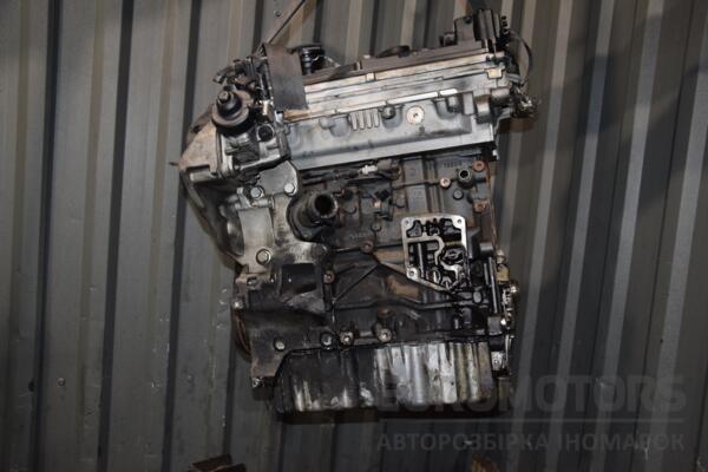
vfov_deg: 40.0
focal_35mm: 33
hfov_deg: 57.2
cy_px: 236
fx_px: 649
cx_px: 354
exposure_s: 1/60
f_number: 5
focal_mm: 22
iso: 800
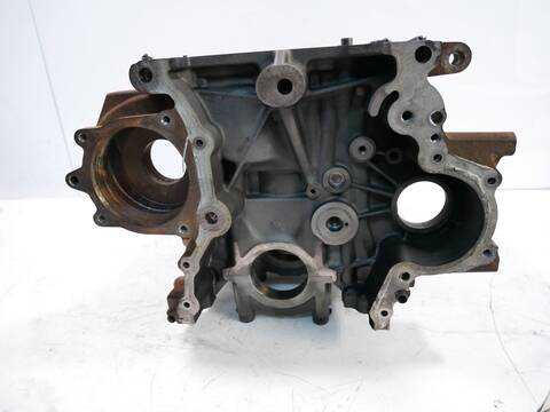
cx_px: 275
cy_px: 206
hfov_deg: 71.6
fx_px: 381
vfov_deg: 56.8
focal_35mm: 24
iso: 1250
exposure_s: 1/60
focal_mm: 12
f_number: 3.5
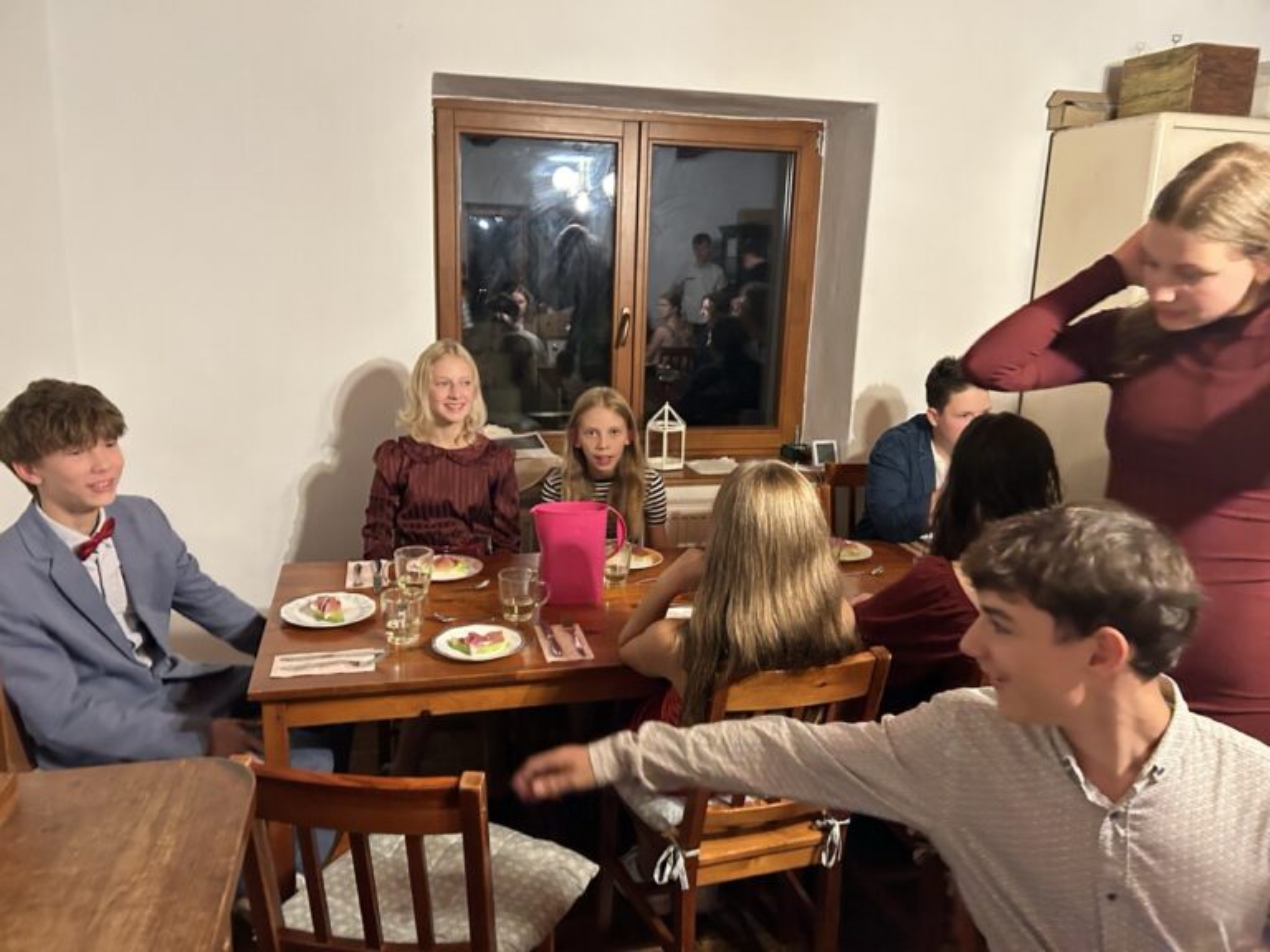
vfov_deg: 53.1
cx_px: 635
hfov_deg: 67.3
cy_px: 476
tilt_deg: -12.7
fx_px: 954
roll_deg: -0.3
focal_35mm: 26
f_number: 1.5
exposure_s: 1/33
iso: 500
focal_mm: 5.7
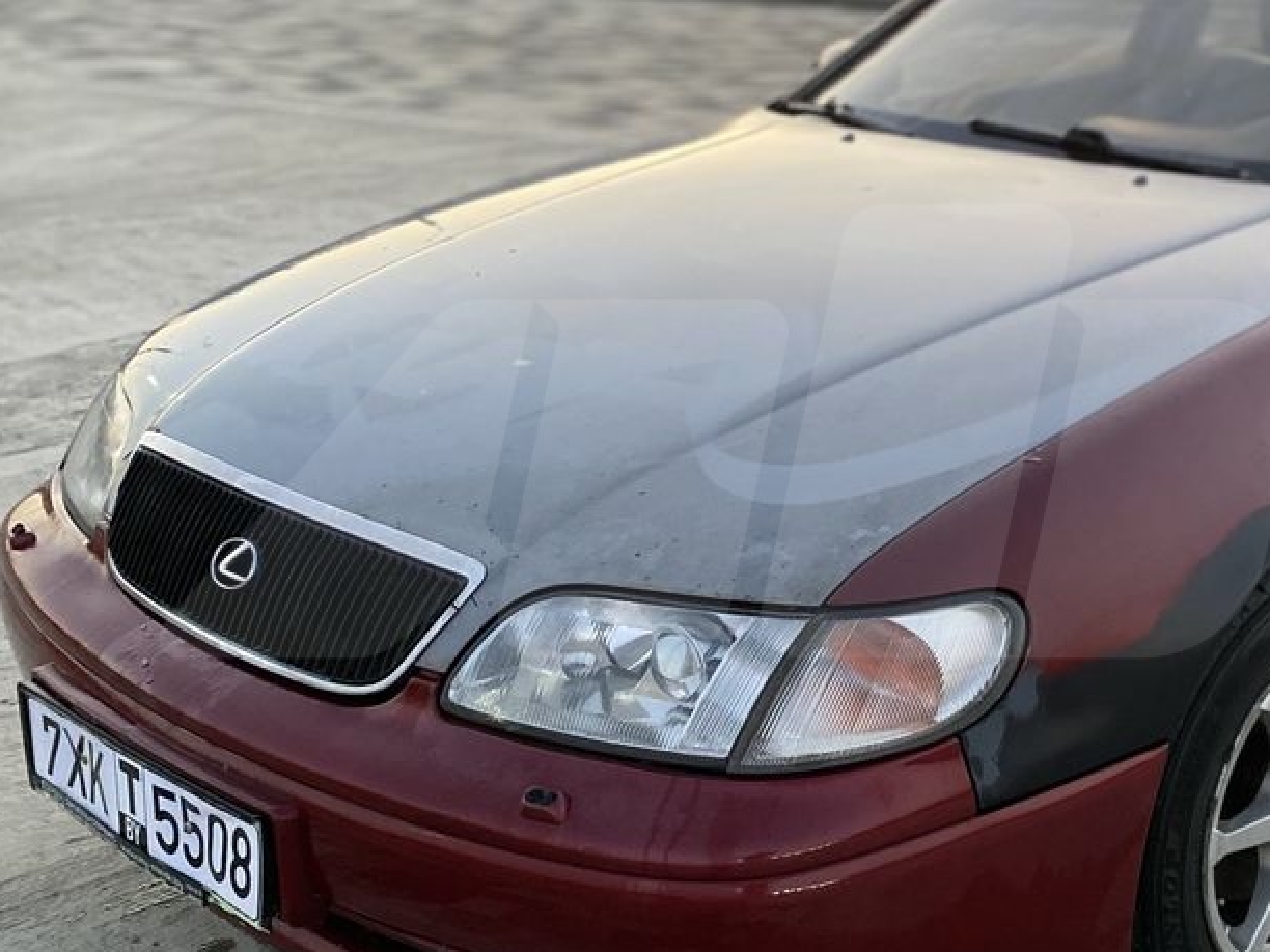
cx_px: 1133
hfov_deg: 35.4
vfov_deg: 28.5
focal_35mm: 51
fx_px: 1871
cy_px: 433
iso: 320
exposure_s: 1/50
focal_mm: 4.25
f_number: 1.8
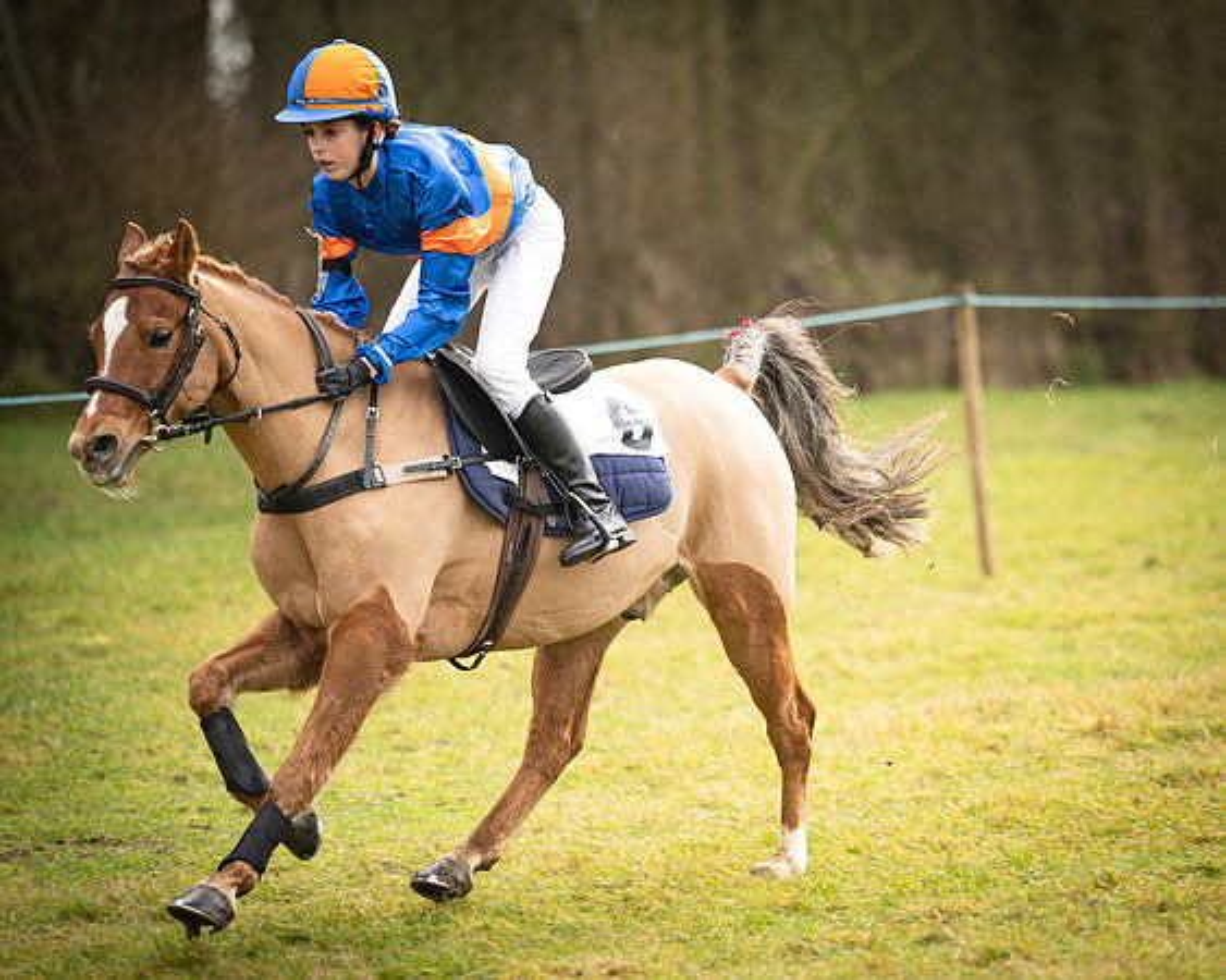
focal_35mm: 189
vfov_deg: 8.2
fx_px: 6873
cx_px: 916
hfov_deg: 10.2
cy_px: 483
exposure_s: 1/1000
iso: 160
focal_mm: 135
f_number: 1.8
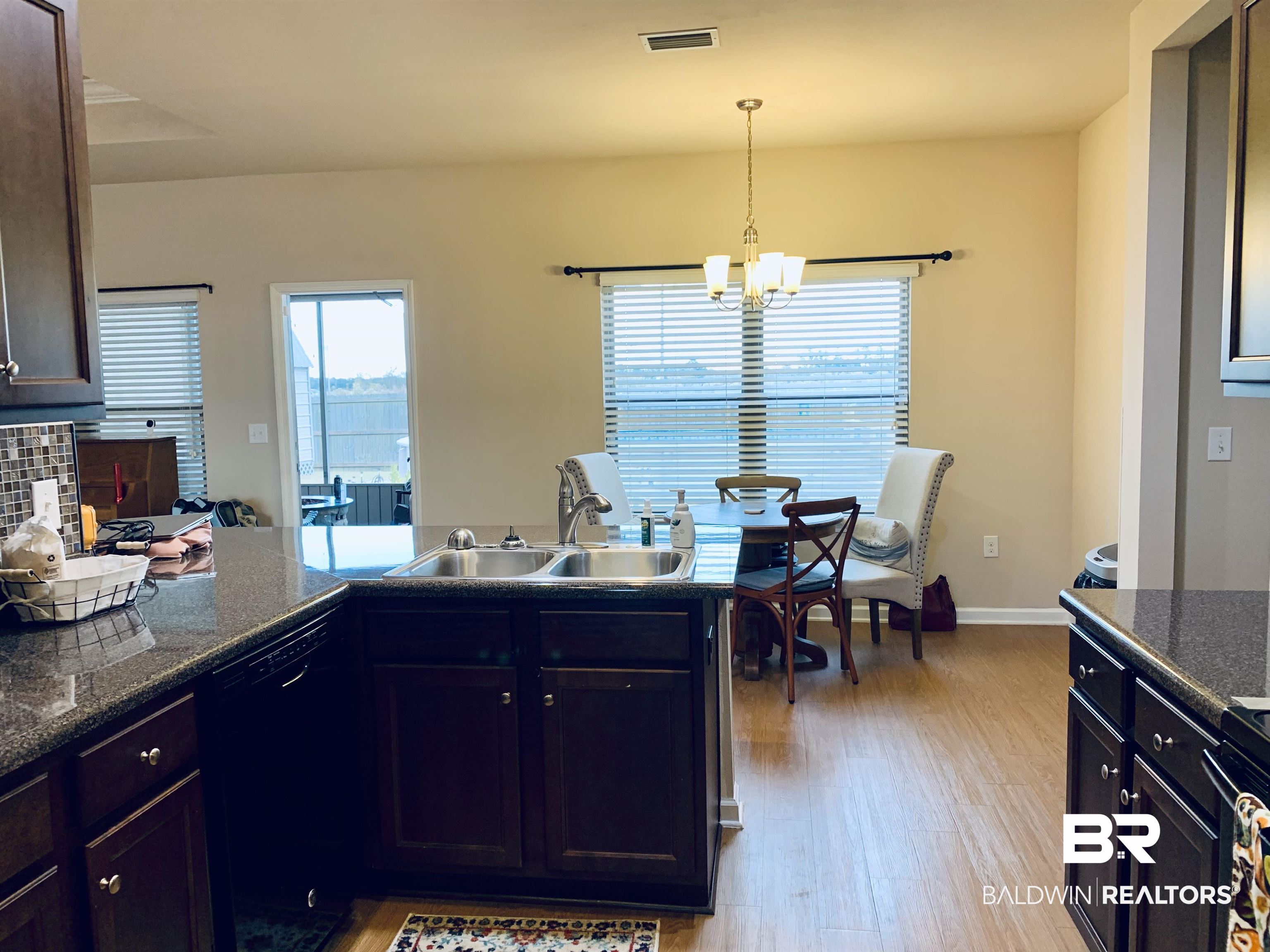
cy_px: 476
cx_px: 635
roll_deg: +1.0
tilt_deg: -5.6
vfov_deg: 53.1
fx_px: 954
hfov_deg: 67.3
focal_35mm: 26
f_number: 1.8
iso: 100
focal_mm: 4.25
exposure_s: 1/60
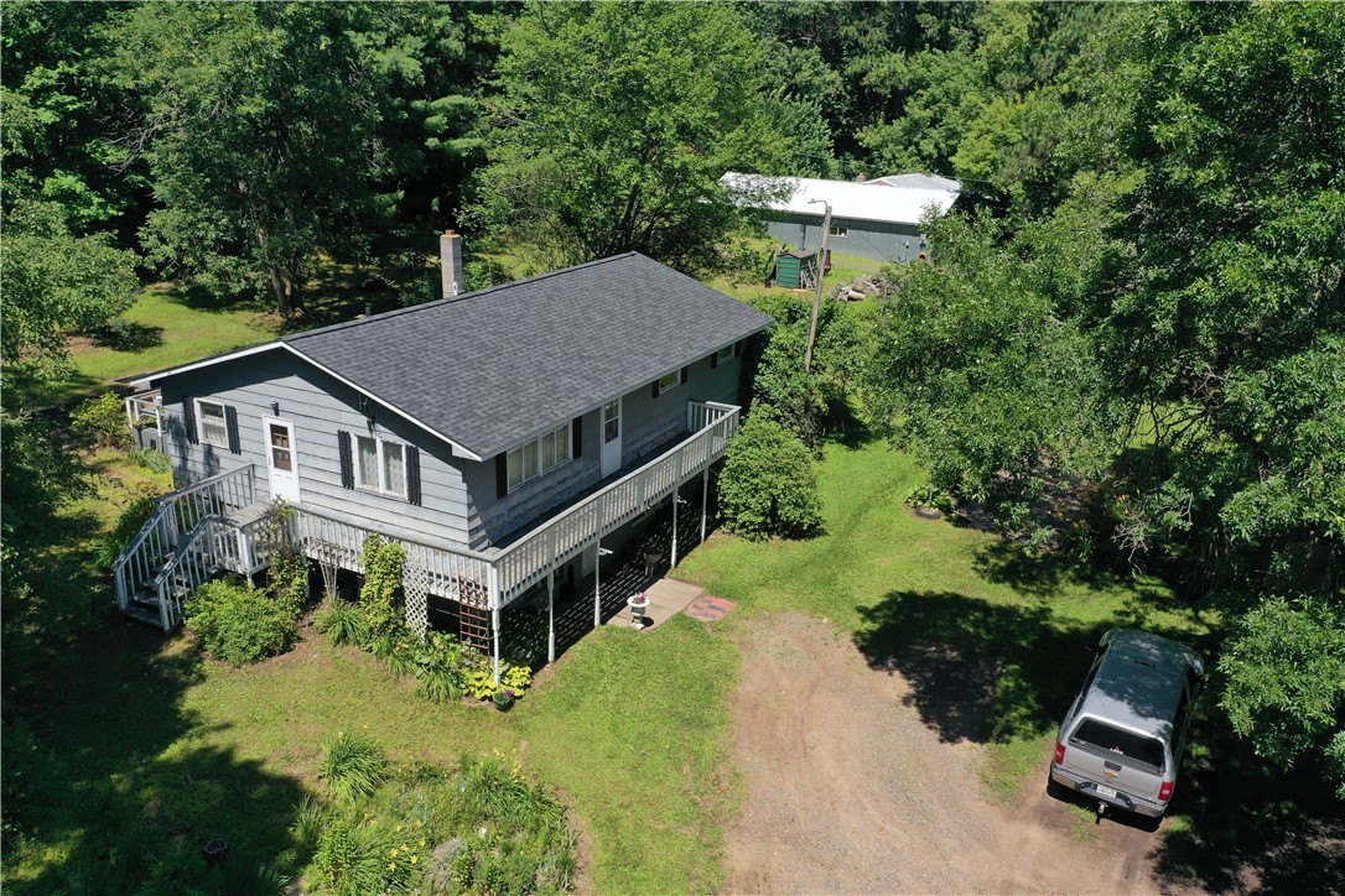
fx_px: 1046
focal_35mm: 28
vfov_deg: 46.4
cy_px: 448
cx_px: 672
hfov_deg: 65.5
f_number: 5.6
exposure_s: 1/500
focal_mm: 10.26
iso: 100
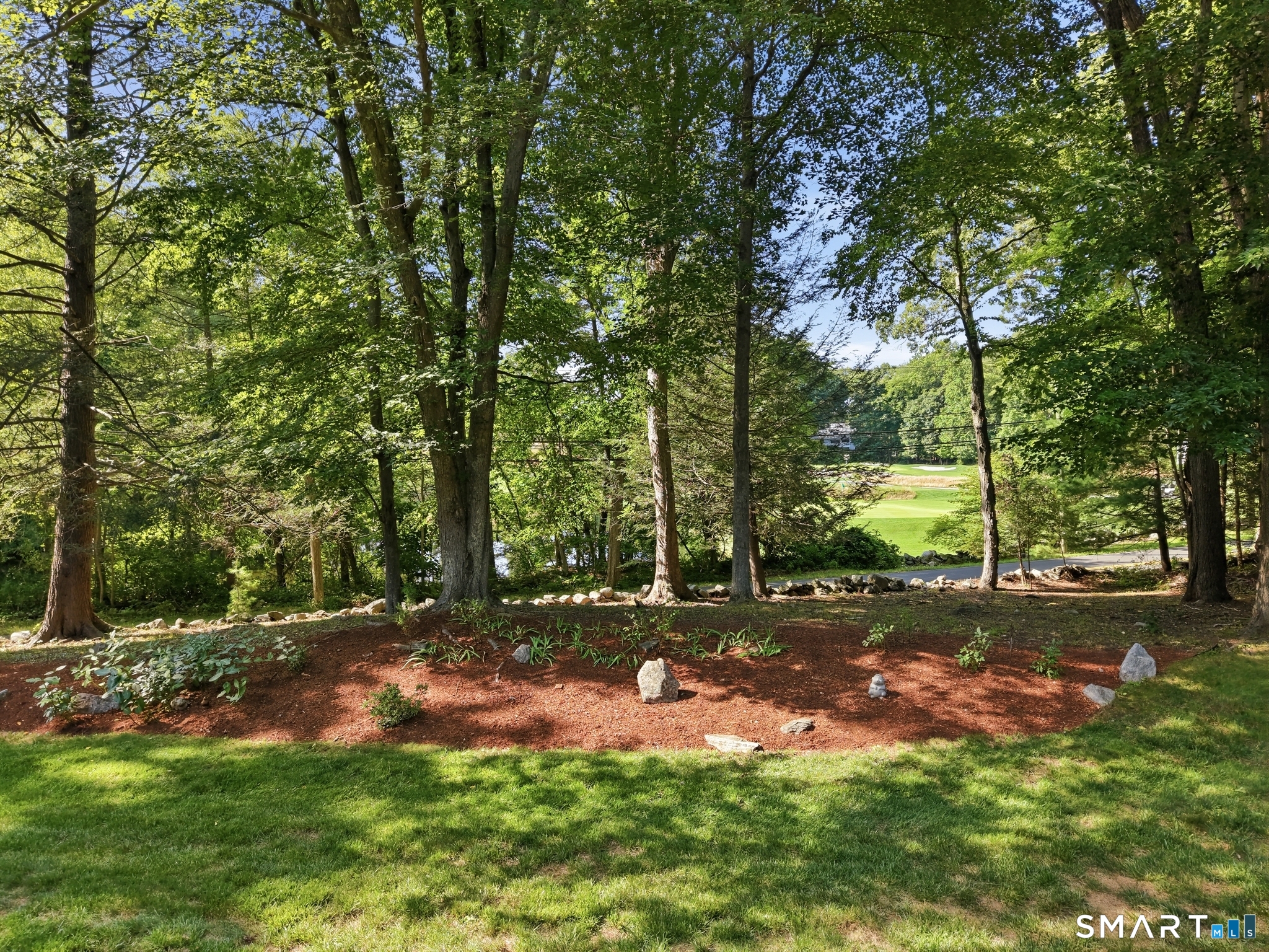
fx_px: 880
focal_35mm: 24
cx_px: 634
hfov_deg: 71.6
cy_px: 476
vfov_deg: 56.8
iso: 100
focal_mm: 8.7
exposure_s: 1/640
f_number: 1.8
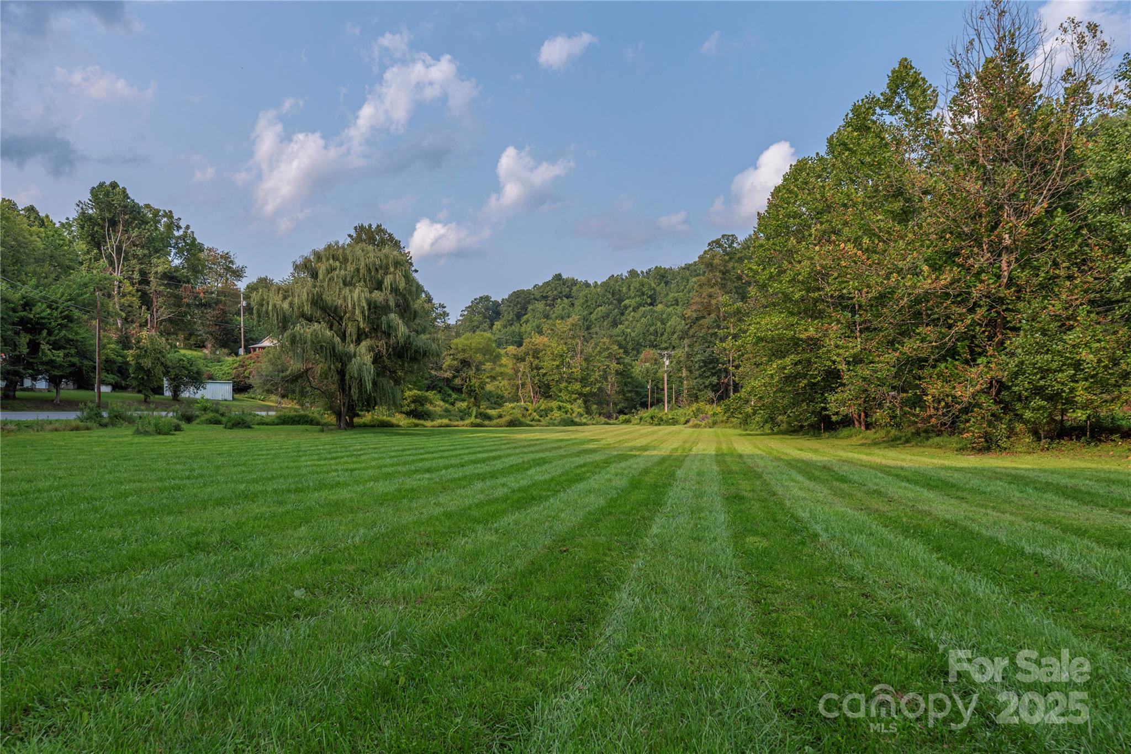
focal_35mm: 24
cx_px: 566
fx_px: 754
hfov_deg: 73.7
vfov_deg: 53.1
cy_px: 377
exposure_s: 1/1250
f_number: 7.1
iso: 320
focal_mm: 24
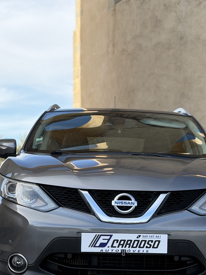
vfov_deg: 19.9
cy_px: 243
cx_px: 125
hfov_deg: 15.2
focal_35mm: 97
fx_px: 770
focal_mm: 6.93
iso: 100
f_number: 1.8
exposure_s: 1/1271
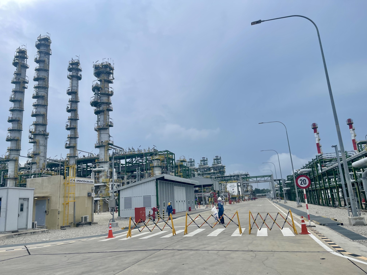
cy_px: 138
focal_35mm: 25
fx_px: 265
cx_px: 184
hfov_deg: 69.4
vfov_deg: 54.9
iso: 32
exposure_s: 1/2597
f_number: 1.6
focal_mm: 5.1
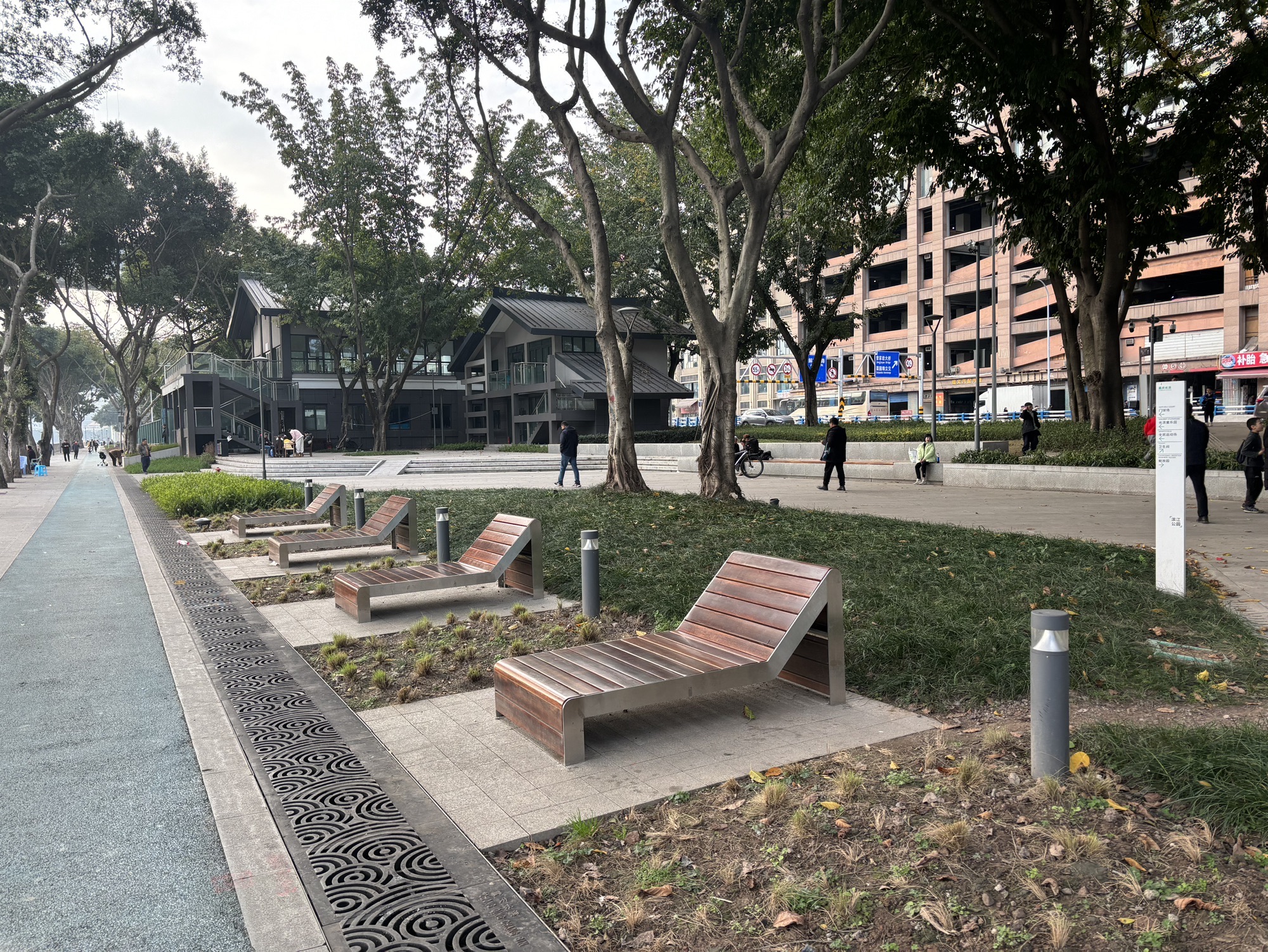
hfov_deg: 67.3
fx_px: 953
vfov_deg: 53.1
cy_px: 476
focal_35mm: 26
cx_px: 634
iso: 50
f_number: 1.6
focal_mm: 5.96
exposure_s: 1/236
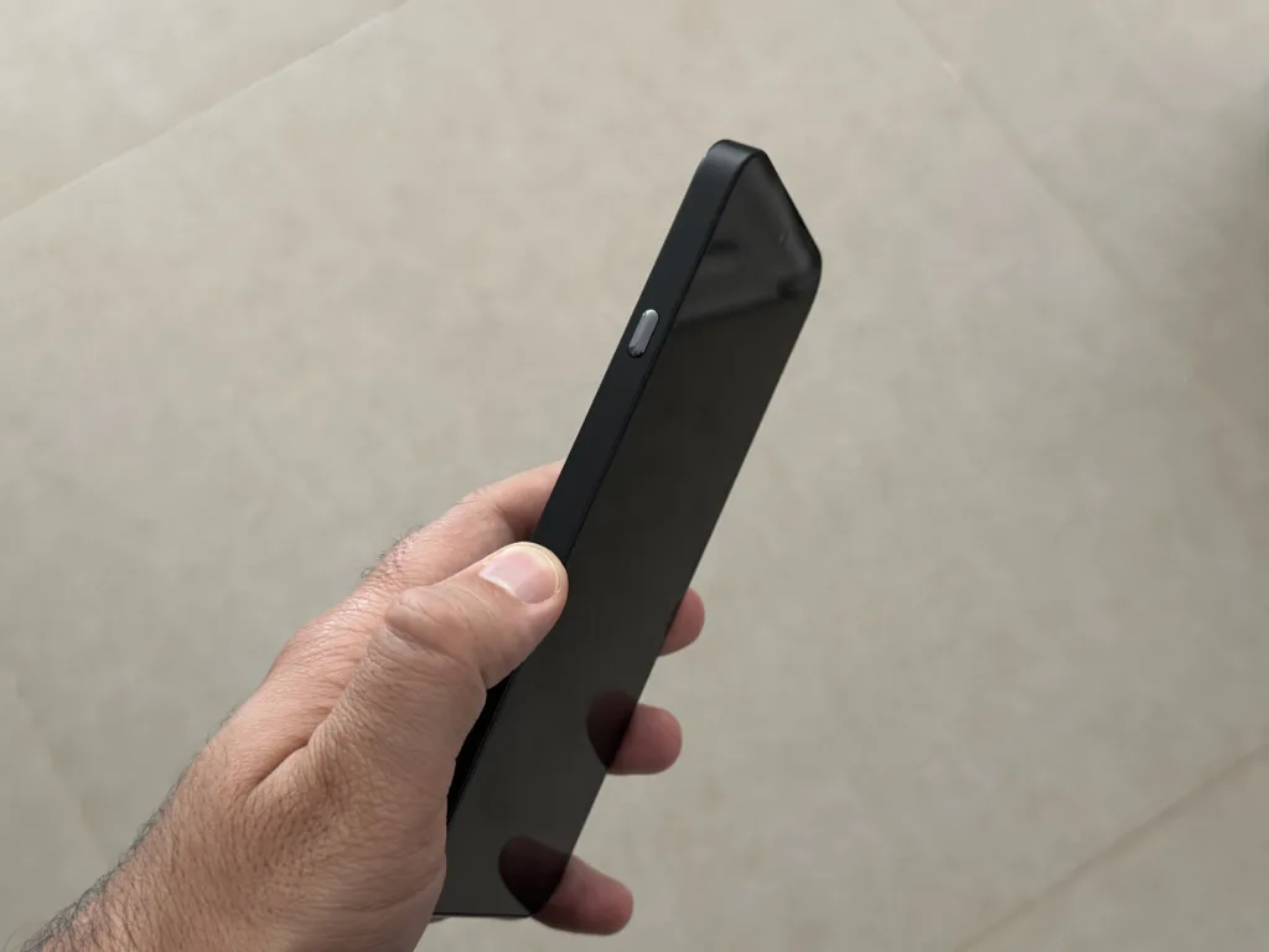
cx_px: 634
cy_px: 476
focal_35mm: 48
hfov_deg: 39.7
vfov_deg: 30.3
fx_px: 1760
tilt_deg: -71.6
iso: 320
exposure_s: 1/50
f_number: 1.78
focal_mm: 6.86
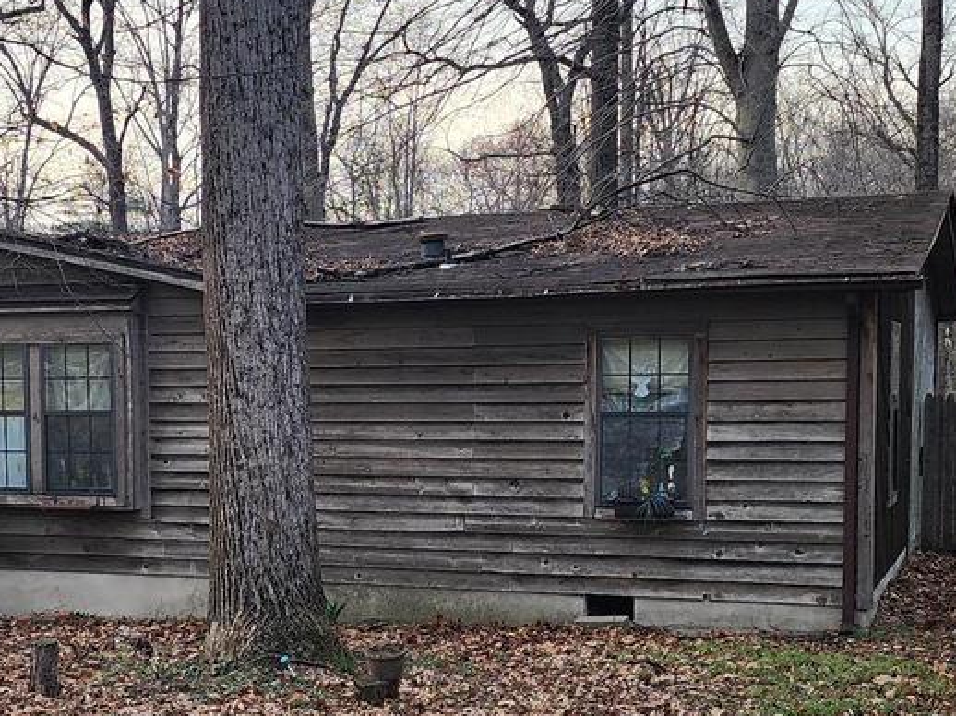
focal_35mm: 64
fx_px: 1767
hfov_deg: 29.8
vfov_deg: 22.8
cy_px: 469
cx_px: 236
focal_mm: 6.4
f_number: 1.8
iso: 80
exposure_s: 1/180
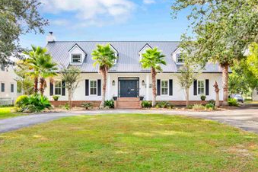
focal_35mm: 31
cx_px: 134
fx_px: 222
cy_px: 93
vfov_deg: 42.3
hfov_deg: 60.3
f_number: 11
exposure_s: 1/100
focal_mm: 21
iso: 200
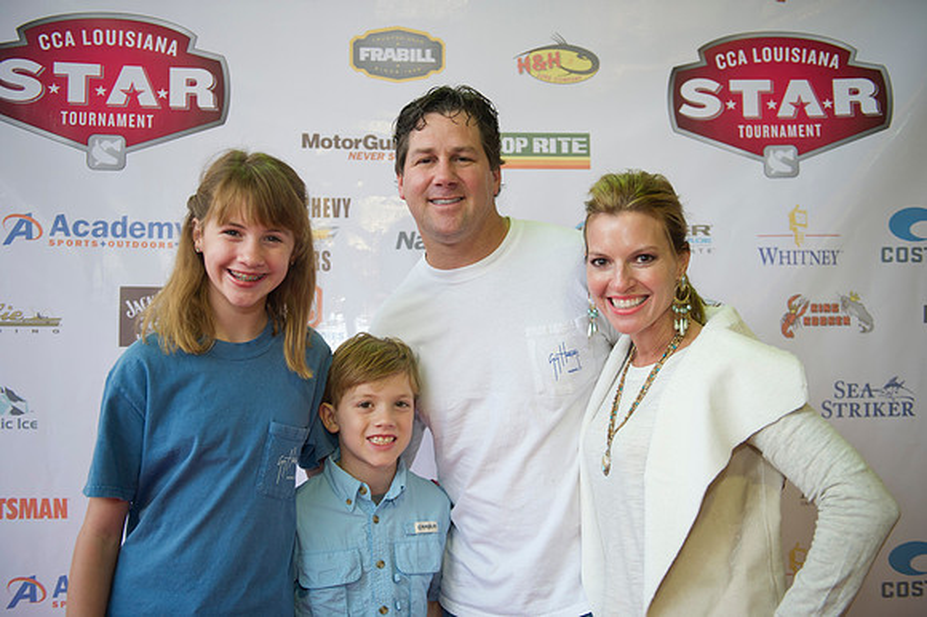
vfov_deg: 35.0
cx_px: 464
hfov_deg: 50.7
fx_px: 978
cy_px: 308
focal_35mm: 38
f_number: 2.8
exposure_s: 1/100
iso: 640
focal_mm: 38
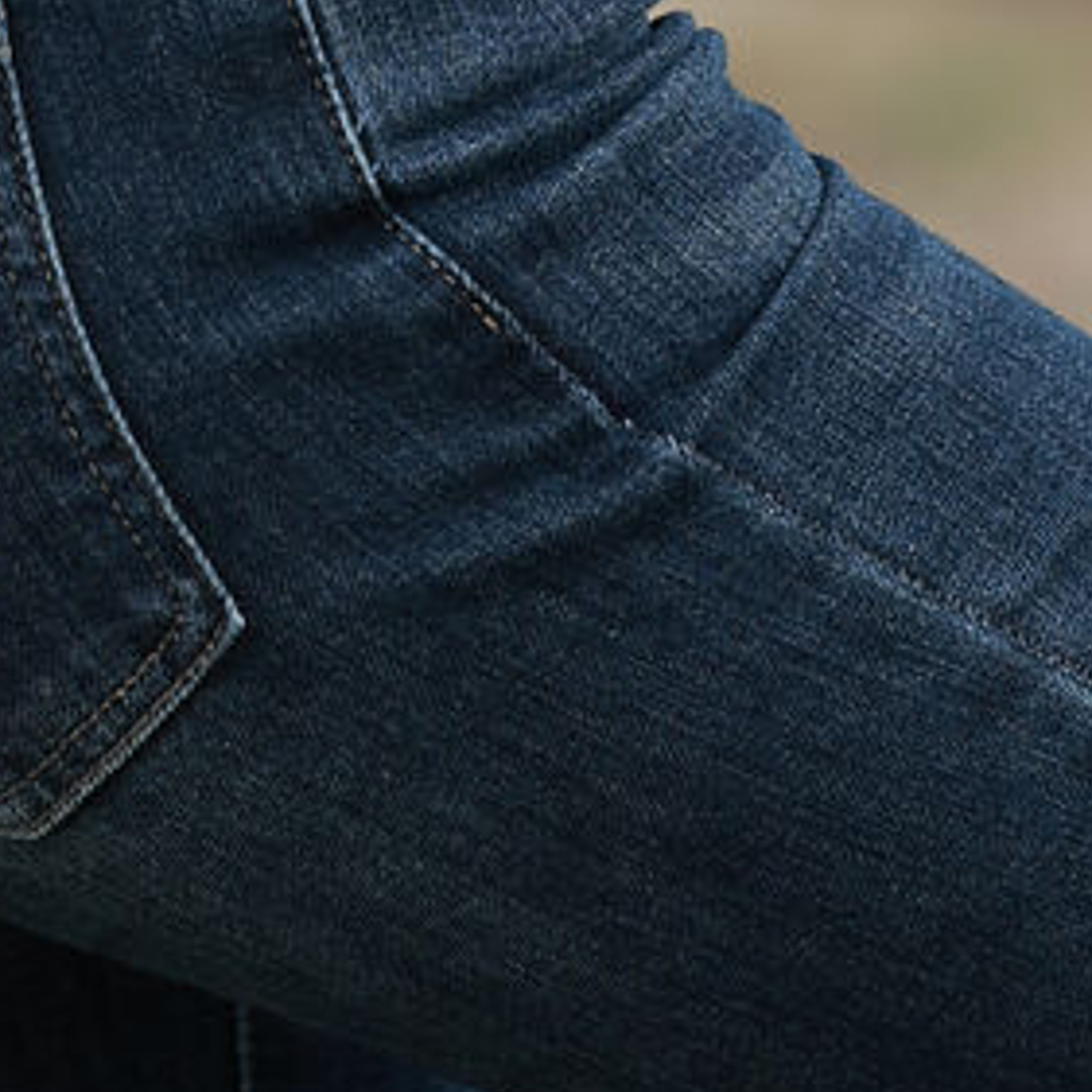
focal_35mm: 691
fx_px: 24662
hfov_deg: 2.5
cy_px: -2009
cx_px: -365
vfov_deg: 2.5
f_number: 2.8
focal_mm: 128
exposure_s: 1/250
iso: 100
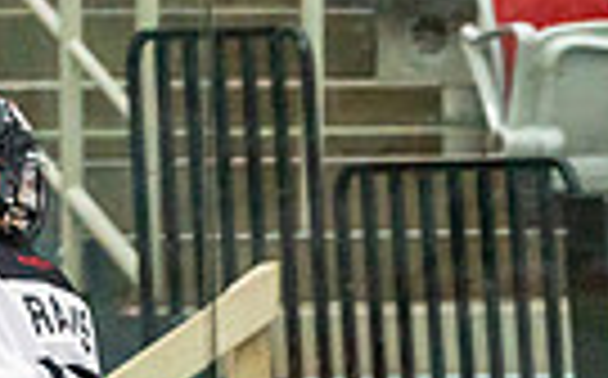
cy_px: 881
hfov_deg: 2.1
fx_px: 16864
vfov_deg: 1.3
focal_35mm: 1019
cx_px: 357
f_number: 2.8
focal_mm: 200
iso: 3200
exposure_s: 1/1250
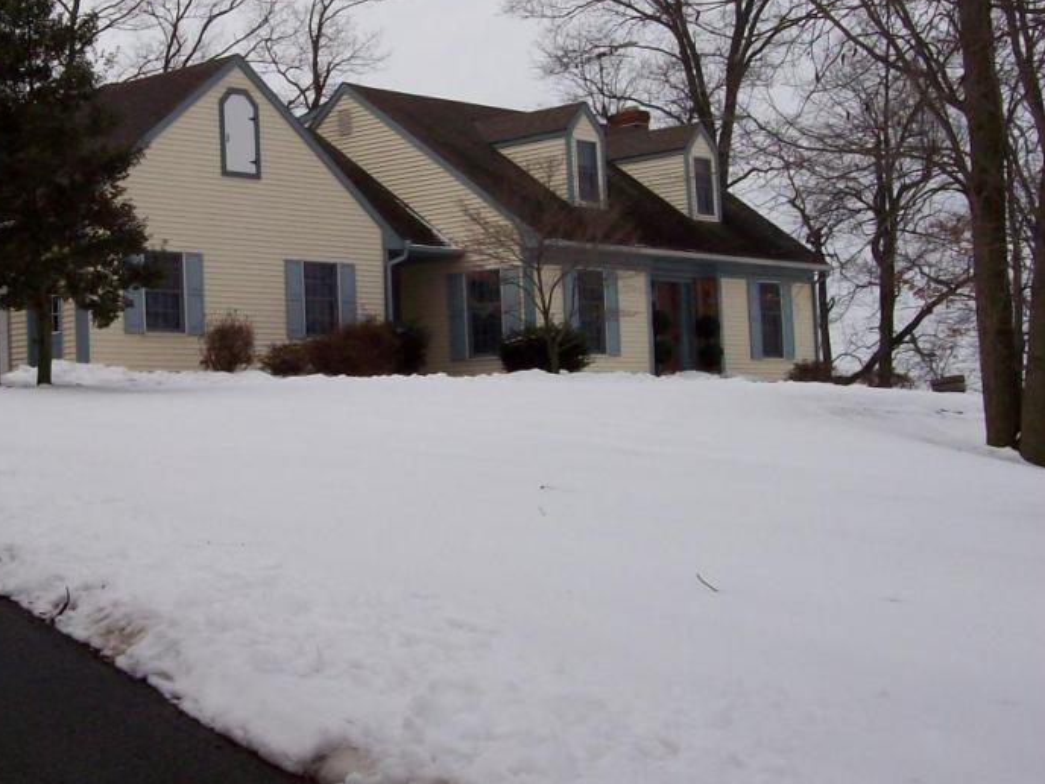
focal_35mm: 67
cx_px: 271
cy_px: 273
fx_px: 2023
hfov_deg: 28.6
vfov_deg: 21.9
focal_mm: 7.6
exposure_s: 1/1401
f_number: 5.4
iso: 80
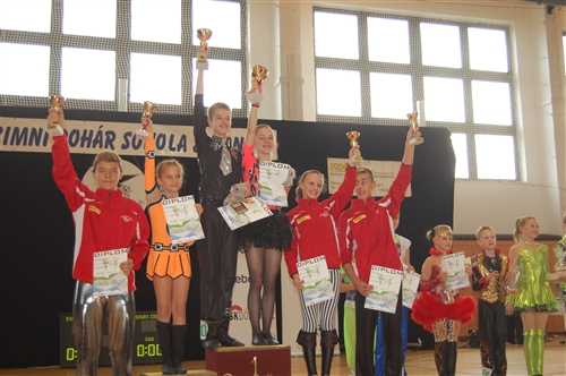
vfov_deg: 28.0
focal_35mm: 48
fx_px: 754
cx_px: 283
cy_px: 188
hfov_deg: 41.2
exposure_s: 1/60
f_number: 4.5
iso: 400
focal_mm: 32
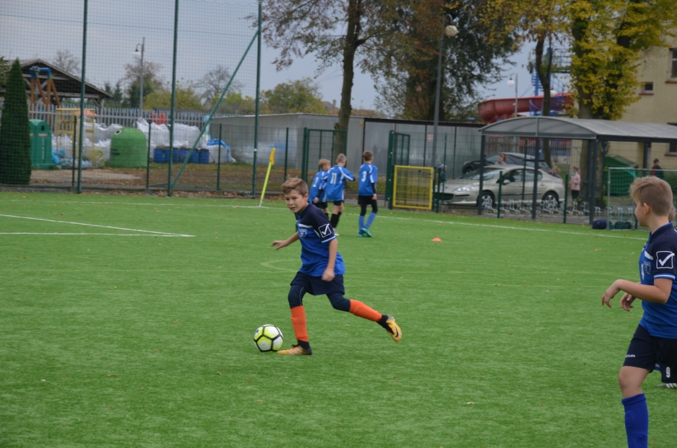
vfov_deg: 13.0
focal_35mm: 105
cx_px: 338
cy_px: 224
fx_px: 1970
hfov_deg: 19.5
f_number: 6.3
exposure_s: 1/160
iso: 200
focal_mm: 70
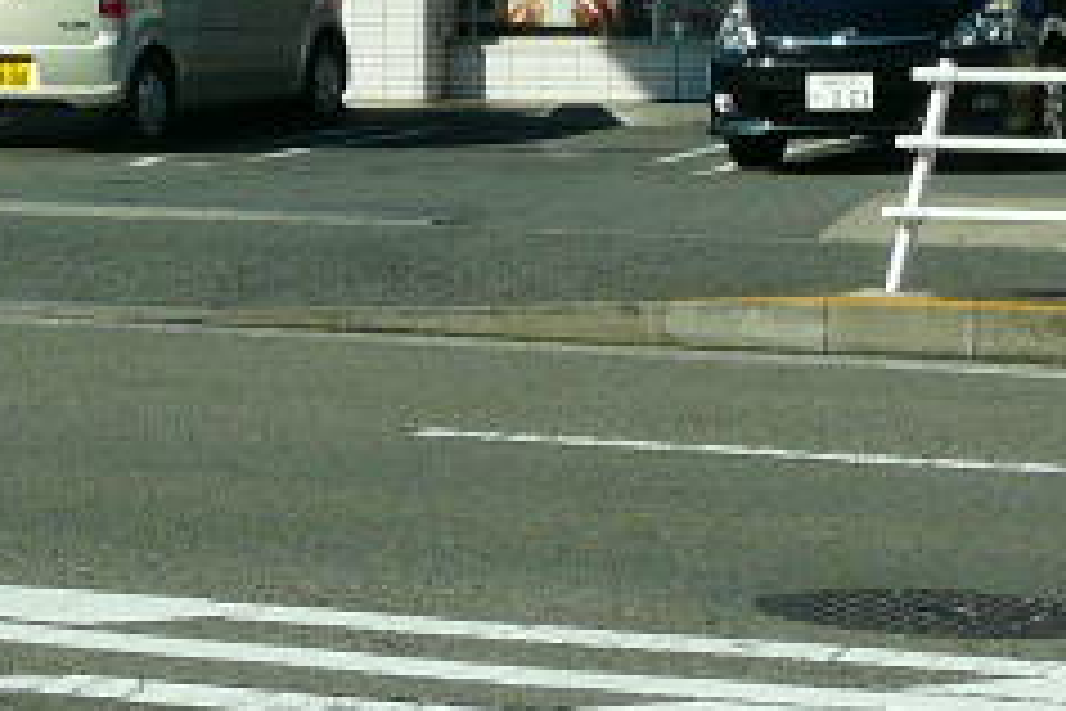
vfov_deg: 10.4
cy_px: -207
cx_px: 382
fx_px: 3820
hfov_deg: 15.9
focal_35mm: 129
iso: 100
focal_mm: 4.8
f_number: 5.6
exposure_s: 1/320
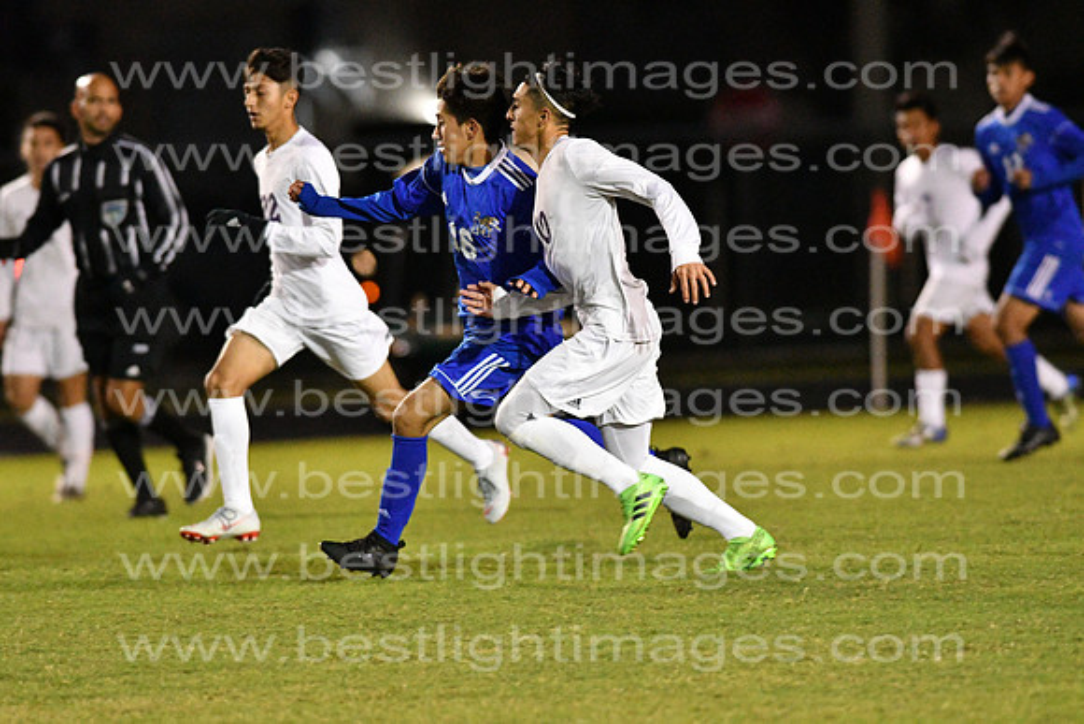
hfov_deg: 4.6
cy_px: 362
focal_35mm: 450
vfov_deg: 3.1
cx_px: 542
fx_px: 13553
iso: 10000
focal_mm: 300
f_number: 3.5
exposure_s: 1/640
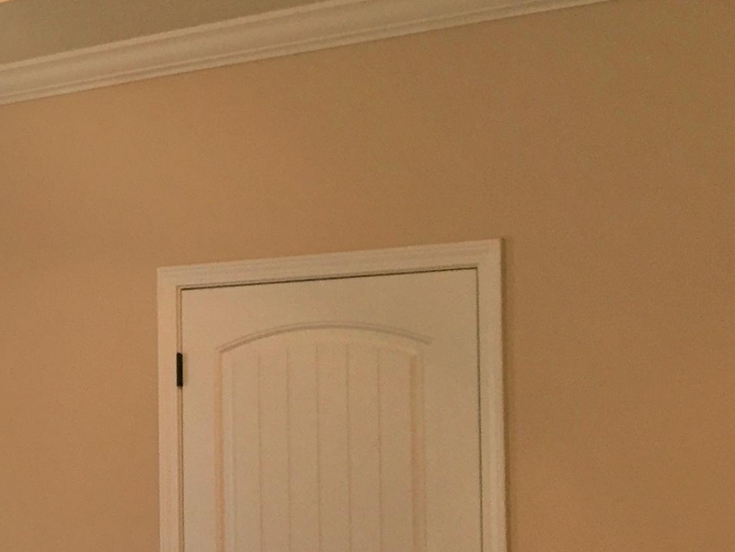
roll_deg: -0.1
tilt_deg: +1.5
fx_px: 1657
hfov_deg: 22.5
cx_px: -207
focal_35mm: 78
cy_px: 382
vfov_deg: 18.8
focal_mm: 4.15
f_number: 2.2
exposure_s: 1/30
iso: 100
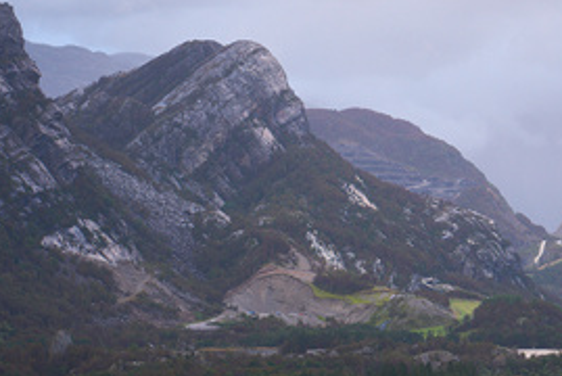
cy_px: 197
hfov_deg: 9.3
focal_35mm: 221
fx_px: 3454
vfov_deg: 6.2
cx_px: 439
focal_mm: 85
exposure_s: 1/40
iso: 100
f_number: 5.6
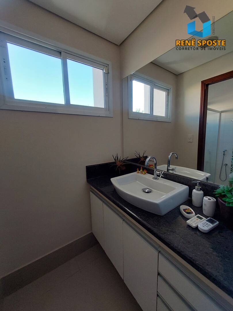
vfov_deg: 106.2
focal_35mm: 13
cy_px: 156
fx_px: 117
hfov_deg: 89.9
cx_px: 116
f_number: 2.2
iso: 64
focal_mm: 1.74
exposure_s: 1/60
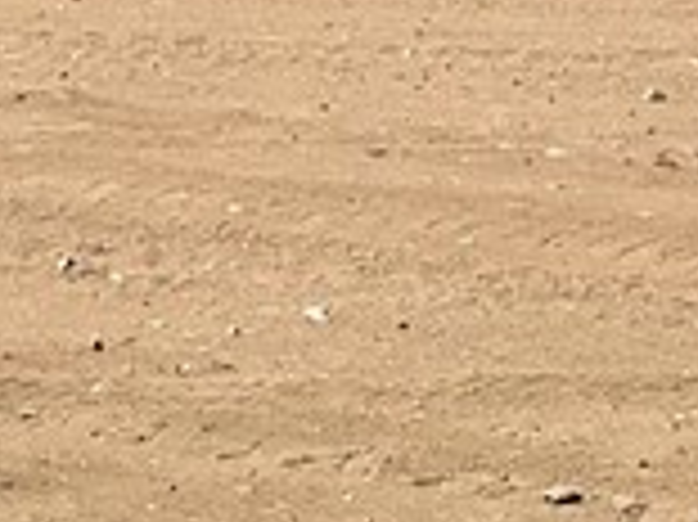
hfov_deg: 10.0
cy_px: -320
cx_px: 977
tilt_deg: -4.7
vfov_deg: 7.6
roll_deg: +0.8
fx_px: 3869
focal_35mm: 192
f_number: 1.8
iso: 16
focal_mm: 3
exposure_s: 1/3322
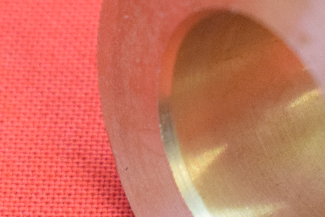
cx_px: 314
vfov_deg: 3.6
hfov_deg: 5.4
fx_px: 3435
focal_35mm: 380
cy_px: 155
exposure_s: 1/60
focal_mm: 55
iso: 2000
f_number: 5.6
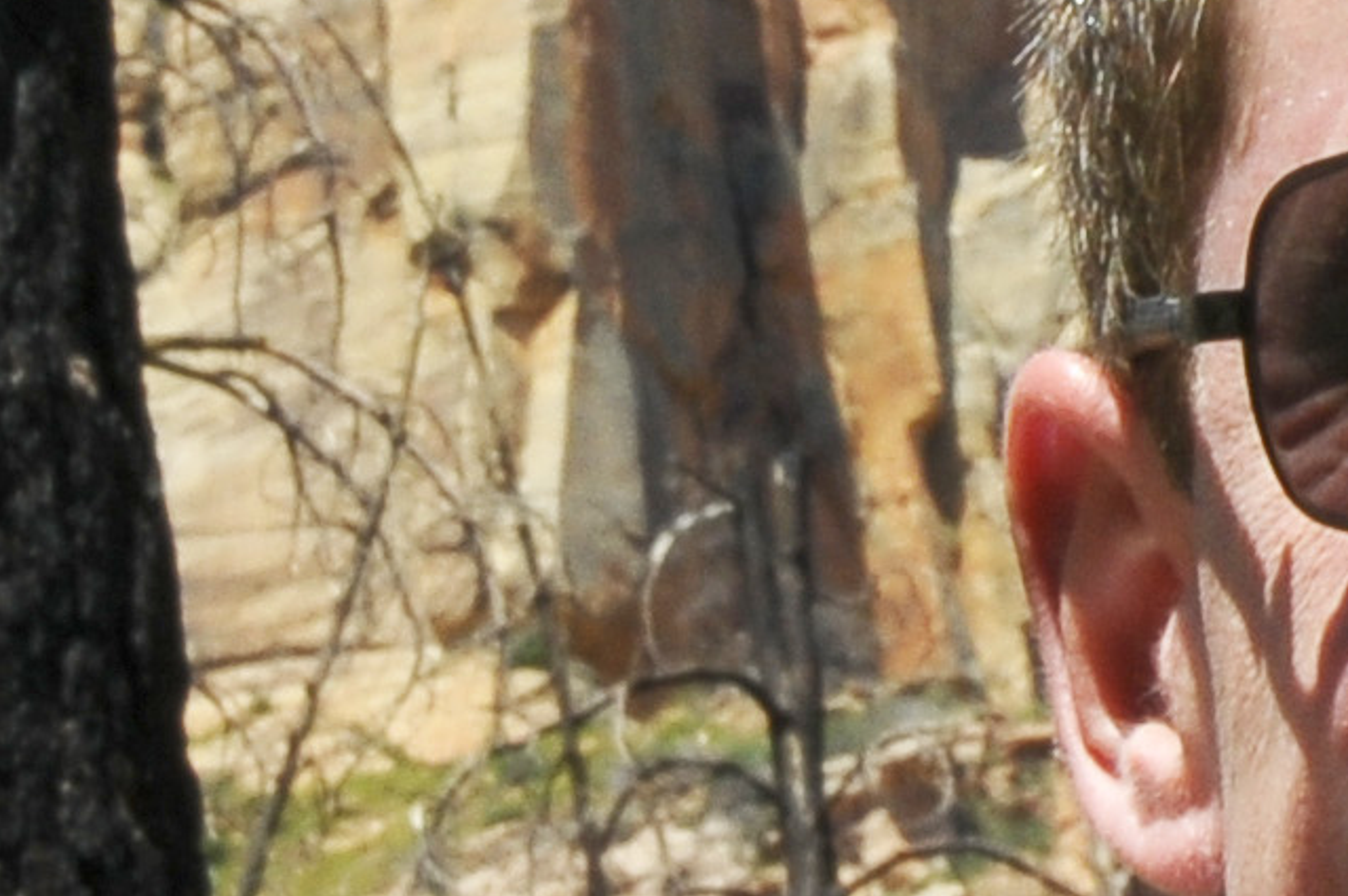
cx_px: 1903
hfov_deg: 6.3
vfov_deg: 4.3
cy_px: 255
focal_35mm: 322
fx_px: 12047
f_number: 18
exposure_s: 1/100
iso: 200
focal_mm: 32
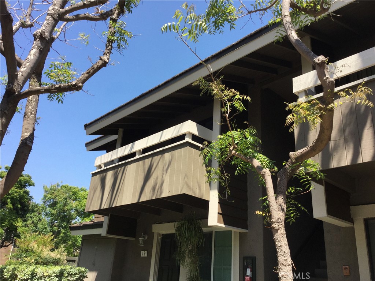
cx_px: 188
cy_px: 140
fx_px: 336
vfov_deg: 45.4
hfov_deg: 58.4
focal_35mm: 31
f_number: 2.4
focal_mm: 3.3
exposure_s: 1/641
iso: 25
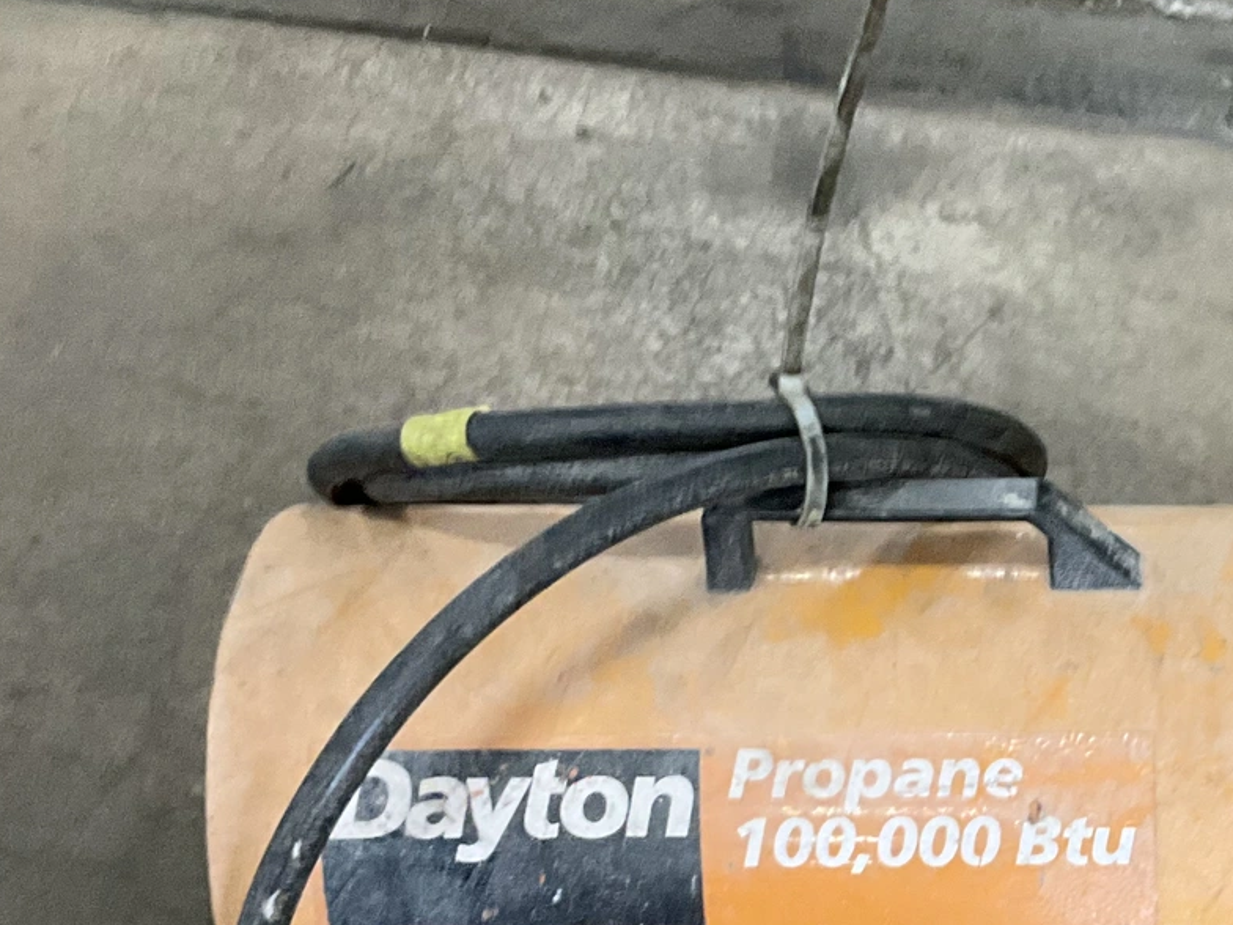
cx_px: 1175
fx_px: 2636
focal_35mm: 74
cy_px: 791
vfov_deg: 19.6
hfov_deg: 25.3
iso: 250
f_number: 1.8
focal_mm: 3
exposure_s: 1/60
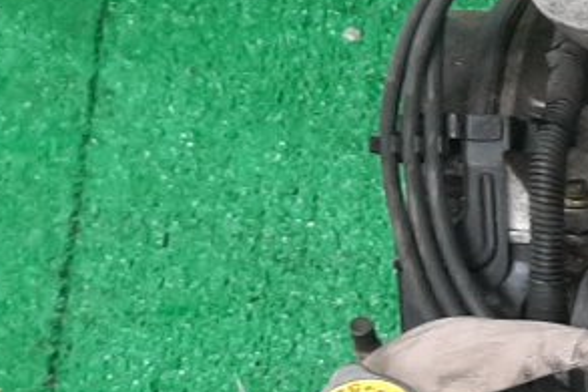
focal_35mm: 133
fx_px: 2171
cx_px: 1190
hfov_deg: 13.2
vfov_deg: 10.0
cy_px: 573
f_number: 1.7
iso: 132
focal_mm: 3.93
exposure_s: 1/50
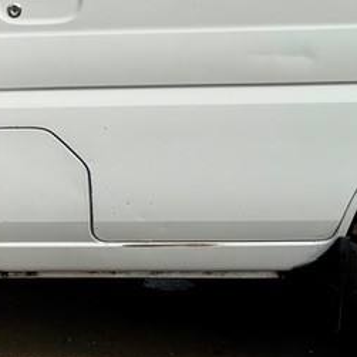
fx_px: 1260
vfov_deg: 15.3
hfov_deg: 15.3
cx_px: -128
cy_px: -114
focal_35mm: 108
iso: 80
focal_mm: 6.76
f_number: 1.78
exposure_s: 1/5319
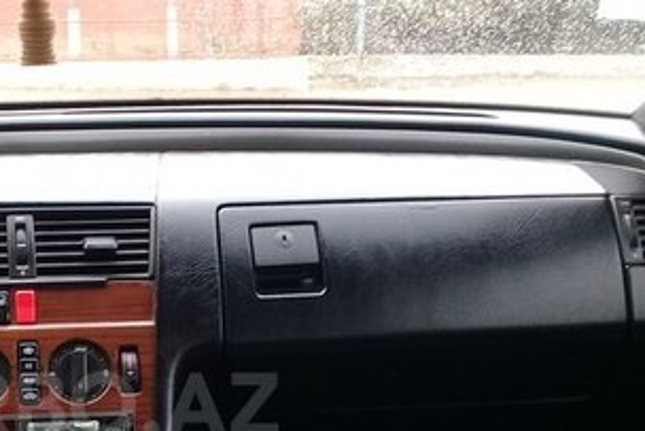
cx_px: 62
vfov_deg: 19.1
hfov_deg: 27.7
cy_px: 404
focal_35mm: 70
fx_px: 1255
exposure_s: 1/33
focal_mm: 3.3
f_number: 2.2
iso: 50
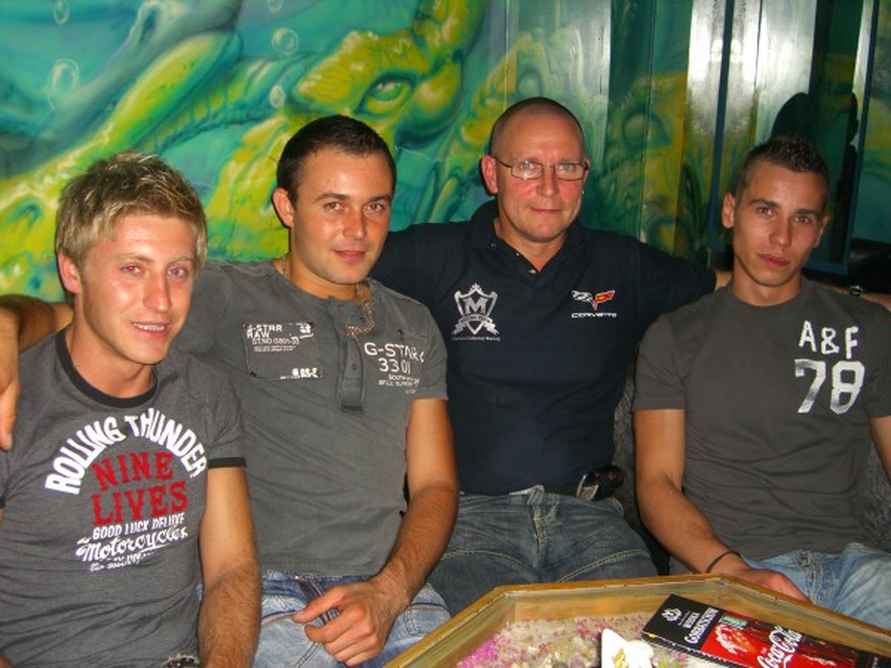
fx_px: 978
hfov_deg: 49.0
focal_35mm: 38
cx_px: 446
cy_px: 334
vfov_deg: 37.7
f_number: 2.8
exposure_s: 1/60
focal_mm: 7.9
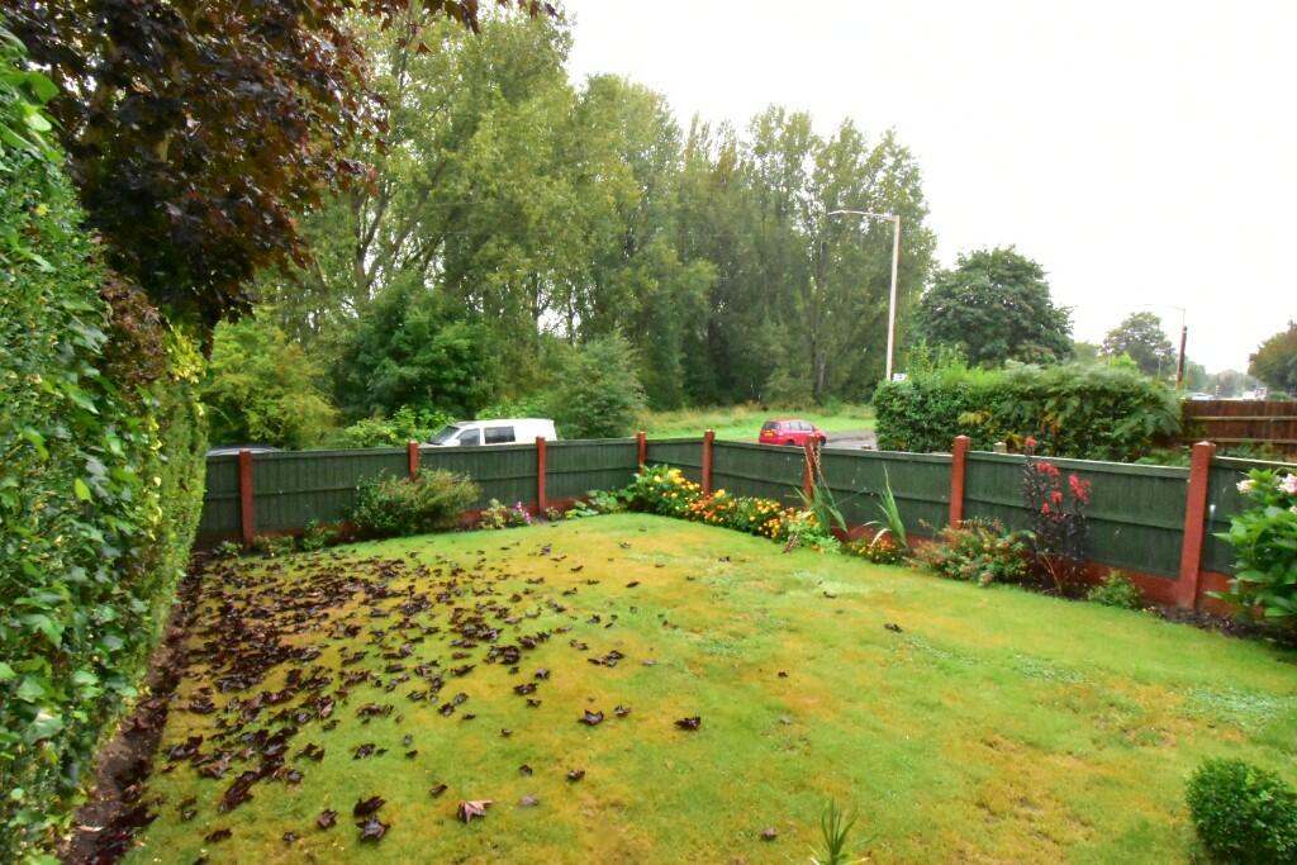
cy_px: 432
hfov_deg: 92.4
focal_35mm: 17
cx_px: 648
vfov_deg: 69.7
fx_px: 622
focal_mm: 11.5
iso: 11400
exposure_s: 1/200
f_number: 22
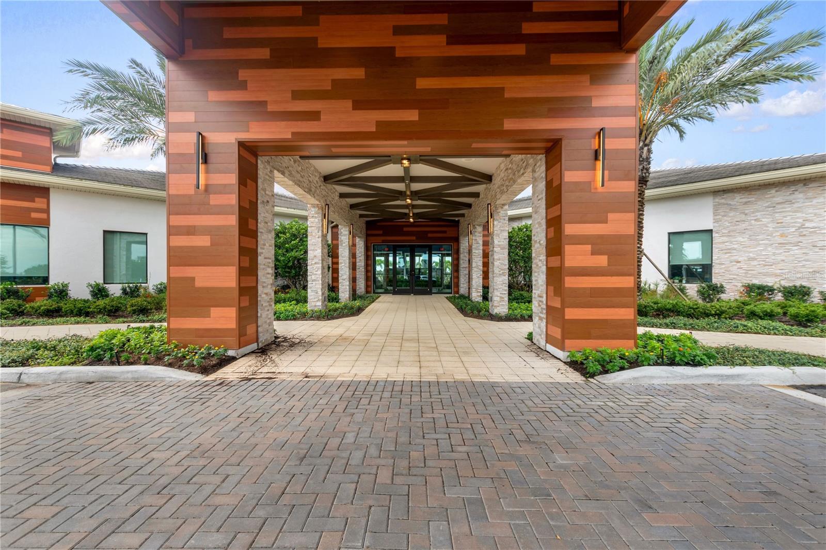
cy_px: 275
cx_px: 413
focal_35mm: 15
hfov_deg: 100.4
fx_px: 344
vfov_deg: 77.3
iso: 100
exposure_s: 1/60
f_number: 7.1
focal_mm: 10
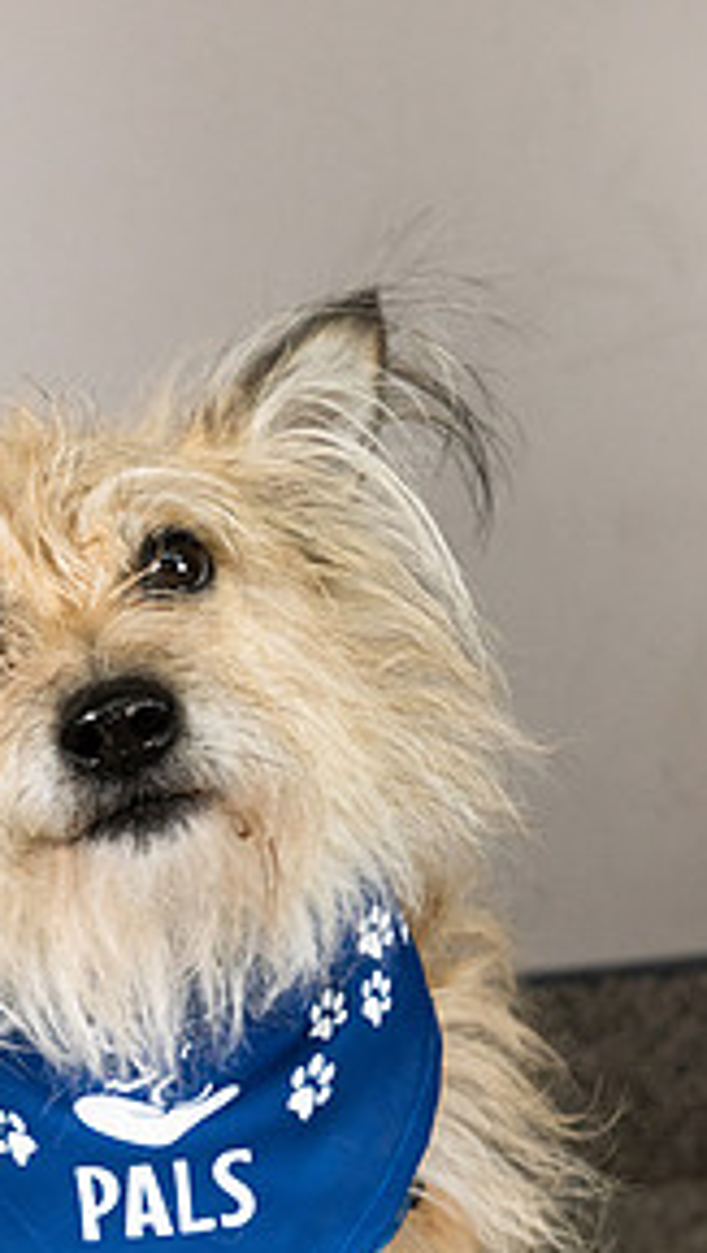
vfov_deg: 18.6
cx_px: 91
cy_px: 967
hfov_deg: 10.6
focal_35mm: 114
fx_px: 3792
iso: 2000
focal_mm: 70
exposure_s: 1/250
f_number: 8
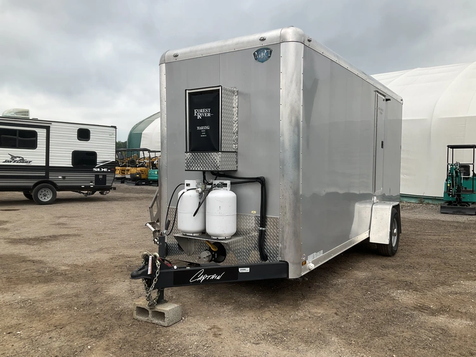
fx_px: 399
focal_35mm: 29
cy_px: 178
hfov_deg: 61.6
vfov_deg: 48.3
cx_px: 238
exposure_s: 1/944
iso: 25
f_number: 1.8
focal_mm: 3
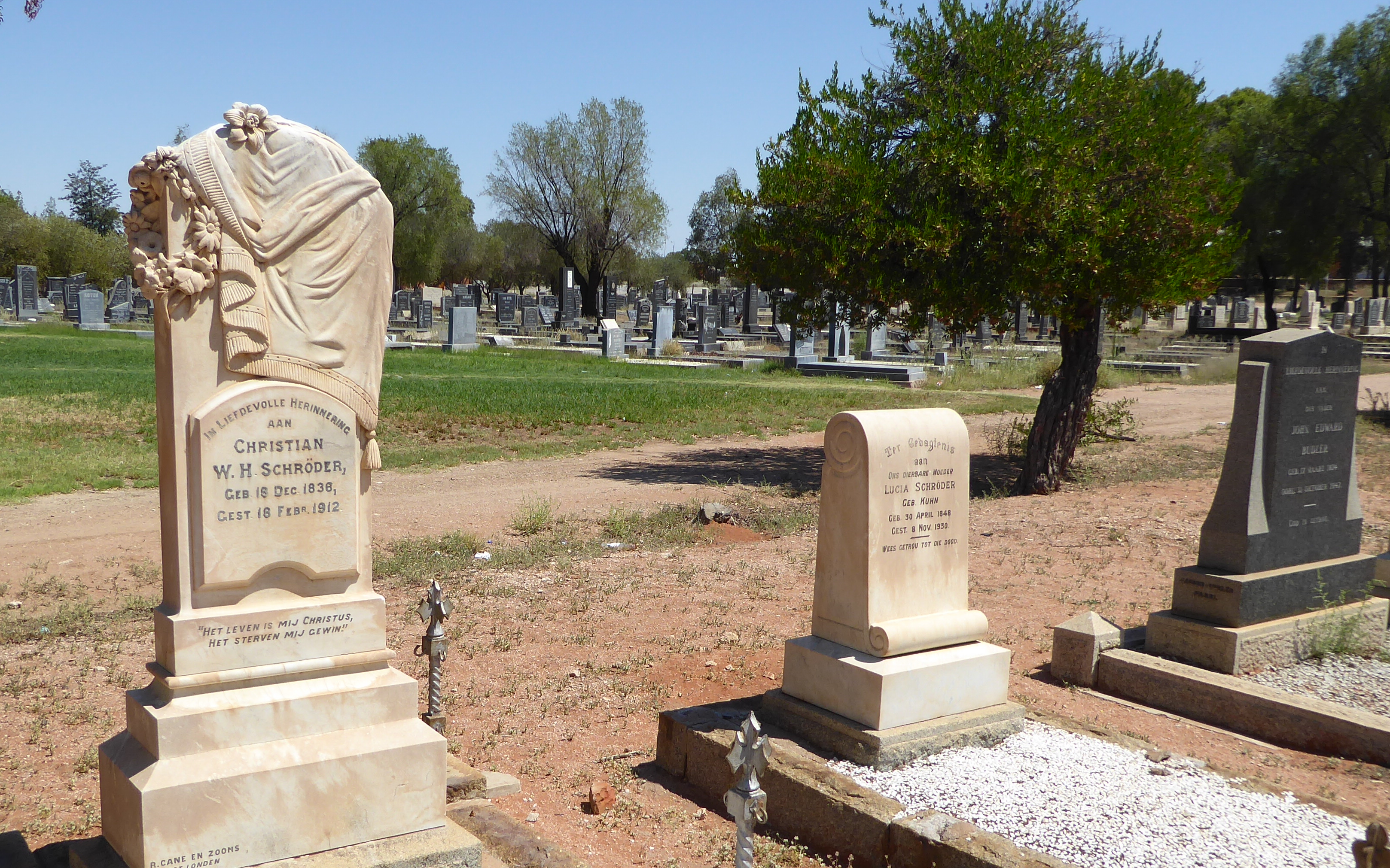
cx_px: 593
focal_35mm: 38
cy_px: 552
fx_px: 1439
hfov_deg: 51.4
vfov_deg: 33.4
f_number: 3.5
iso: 80
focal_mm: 5
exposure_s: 1/1000
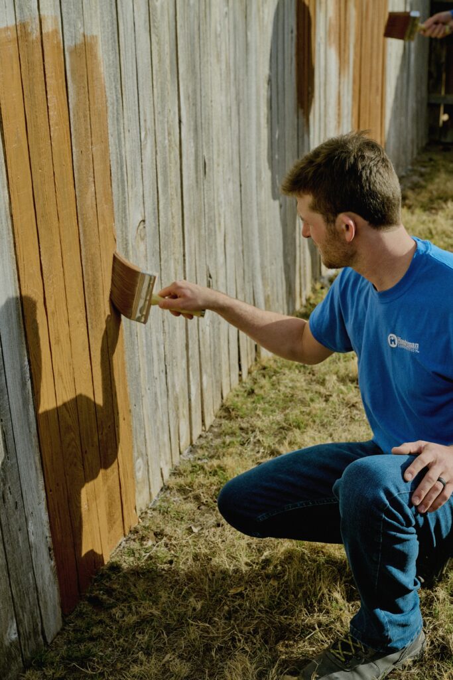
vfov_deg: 36.2
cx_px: 226
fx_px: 1038
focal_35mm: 55
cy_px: 340
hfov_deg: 24.6
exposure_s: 1/800
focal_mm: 55
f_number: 7.1
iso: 200
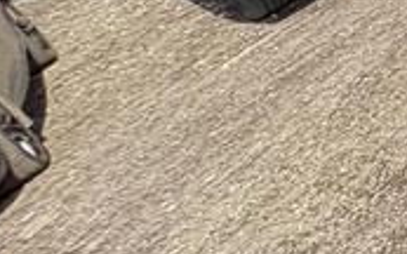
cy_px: -343
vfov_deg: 13.1
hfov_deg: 14.2
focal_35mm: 77
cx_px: 1030
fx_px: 854
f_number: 2.2
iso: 64
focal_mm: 2.22
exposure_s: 1/352
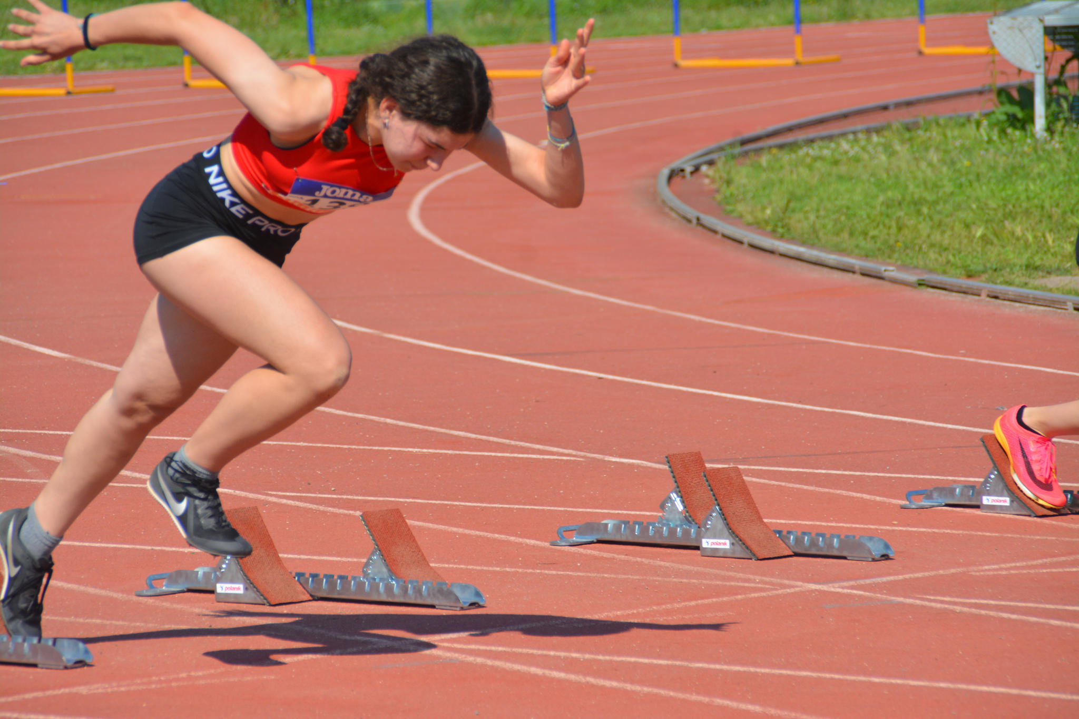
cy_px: 360
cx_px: 540
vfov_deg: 4.6
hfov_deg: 6.9
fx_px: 8990
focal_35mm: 300
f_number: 6.3
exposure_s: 1/1600
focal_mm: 200
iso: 400
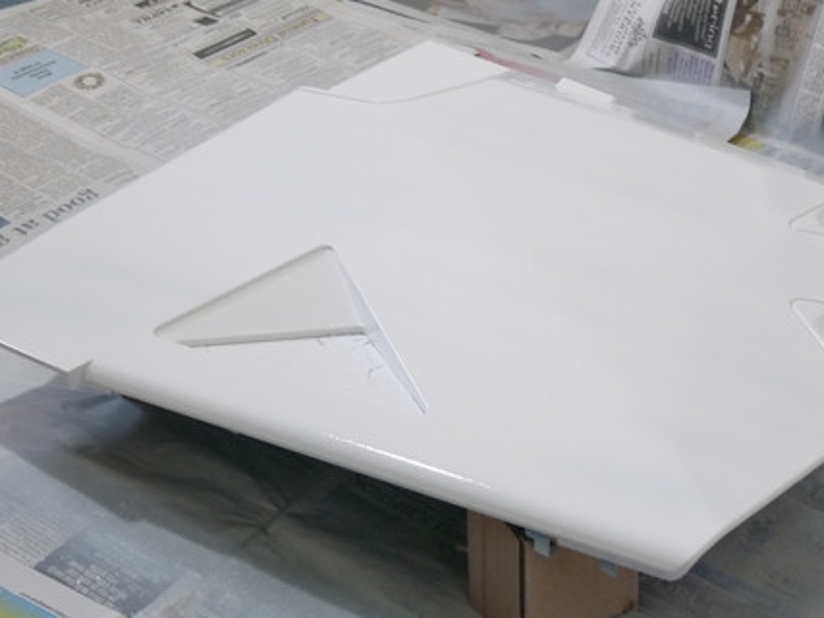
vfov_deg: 22.2
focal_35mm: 66
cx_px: 490
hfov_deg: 29.3
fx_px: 1571
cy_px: 263
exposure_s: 1/8
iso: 200
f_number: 3
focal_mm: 7.8
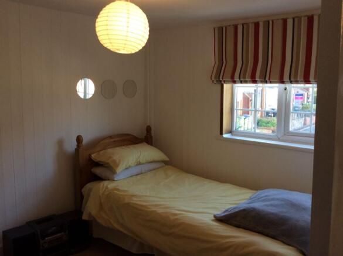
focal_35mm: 32
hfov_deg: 56.9
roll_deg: +0.1
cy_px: 128
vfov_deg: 44.1
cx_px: 172
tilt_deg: -6.9
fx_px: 317
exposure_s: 1/40
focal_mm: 3.3
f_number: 2.4
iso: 32
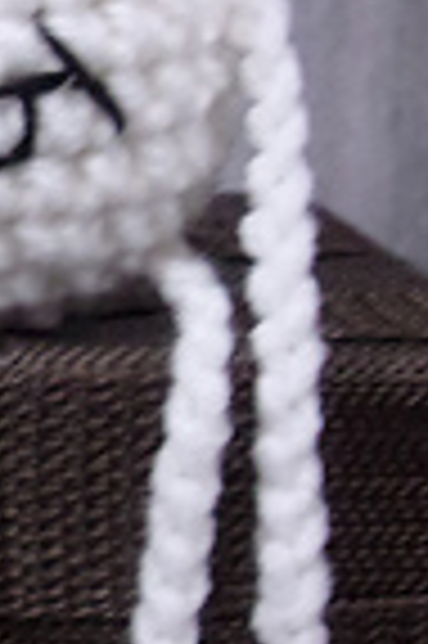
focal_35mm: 126
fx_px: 2252
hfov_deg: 10.7
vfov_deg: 16.3
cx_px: -59
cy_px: 302
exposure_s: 1/34
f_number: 3
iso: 287
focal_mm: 4.9
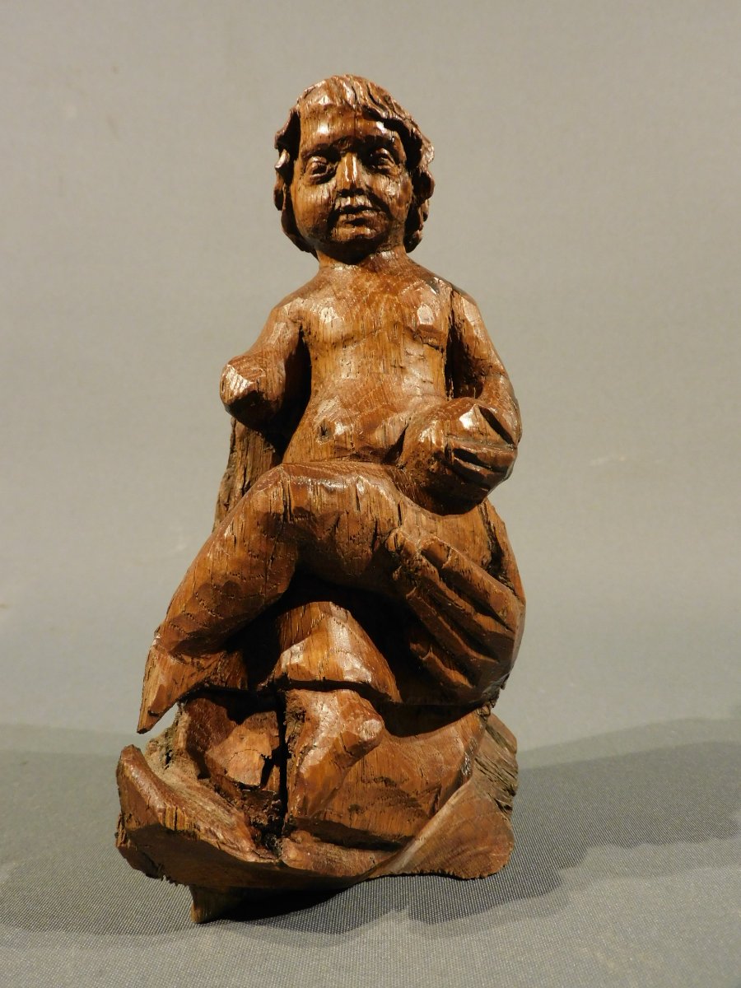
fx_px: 799
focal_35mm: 28
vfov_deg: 63.4
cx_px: 370
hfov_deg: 49.7
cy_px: 494
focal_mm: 5
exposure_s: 1/30
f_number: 3.5
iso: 320
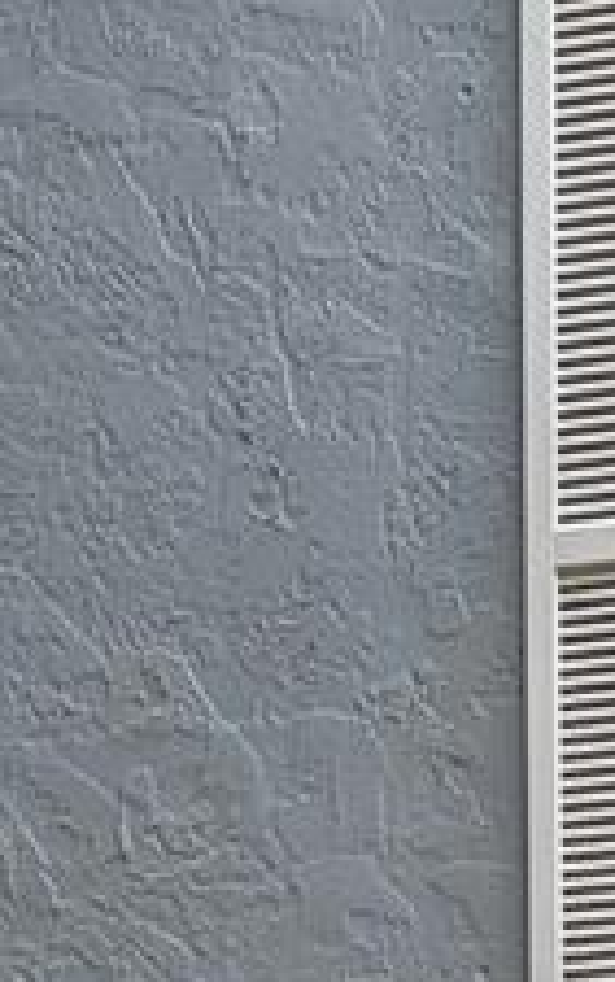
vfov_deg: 11.6
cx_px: 881
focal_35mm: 147
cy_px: 2396
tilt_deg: -2.1
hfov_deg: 8.8
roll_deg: +0.4
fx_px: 3935
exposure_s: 1/830
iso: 64
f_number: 1.6
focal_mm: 5.96
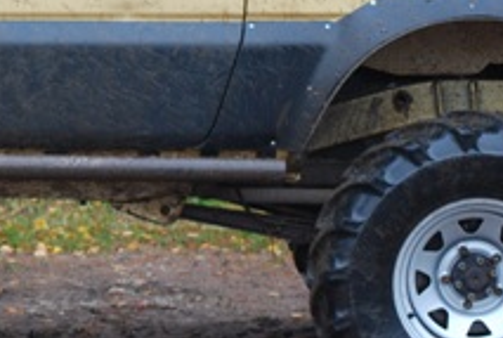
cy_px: 64
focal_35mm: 248
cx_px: -7
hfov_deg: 8.3
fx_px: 3465
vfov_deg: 5.6
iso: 220
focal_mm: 55
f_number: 4
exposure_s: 1/30
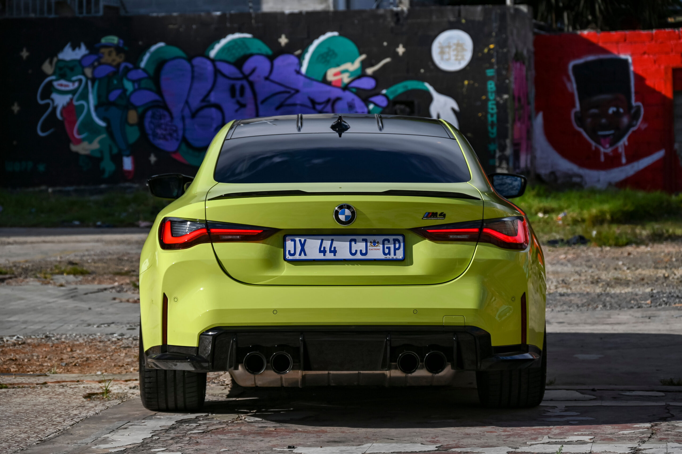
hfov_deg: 17.1
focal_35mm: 120
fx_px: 2272
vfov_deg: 11.4
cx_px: 341
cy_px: 227
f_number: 6.3
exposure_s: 1/1000
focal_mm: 120
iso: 250
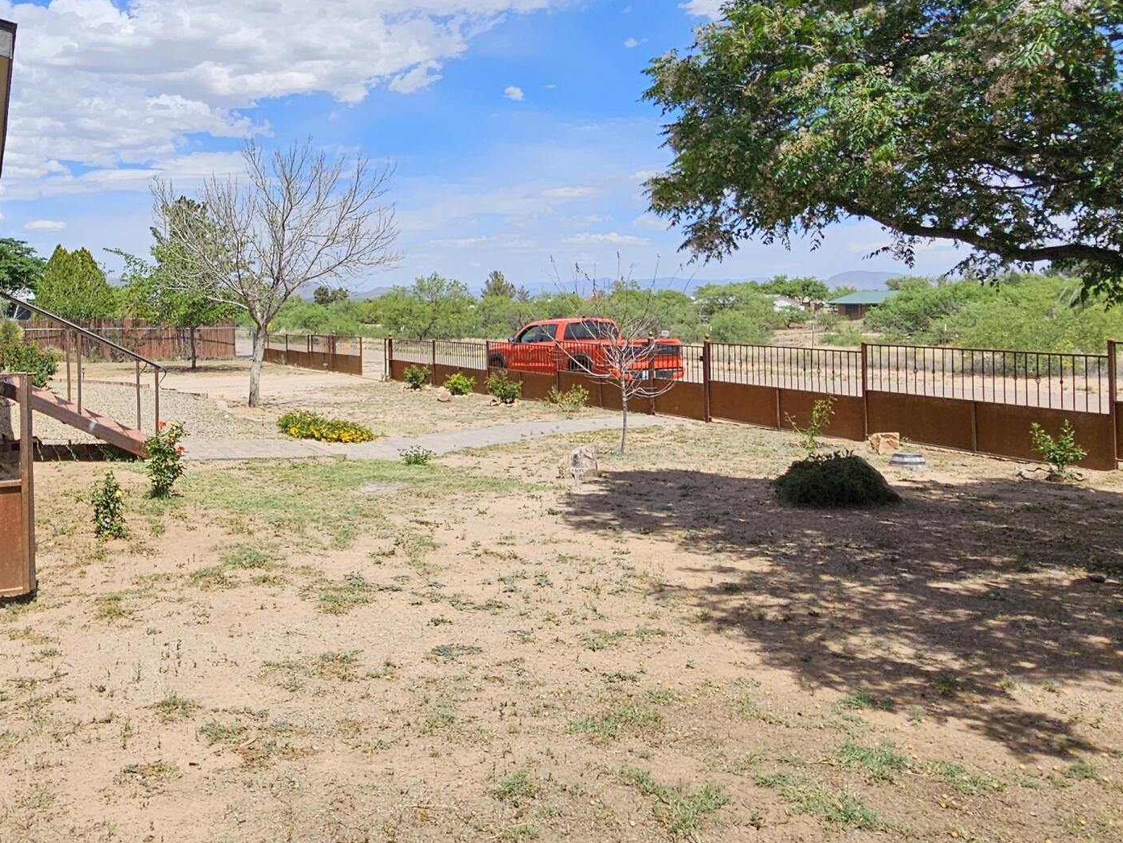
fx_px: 908
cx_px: 316
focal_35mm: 28
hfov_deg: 60.8
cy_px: 284
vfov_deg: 48.9
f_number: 2.2
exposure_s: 1/3892
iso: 50
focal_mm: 2.2
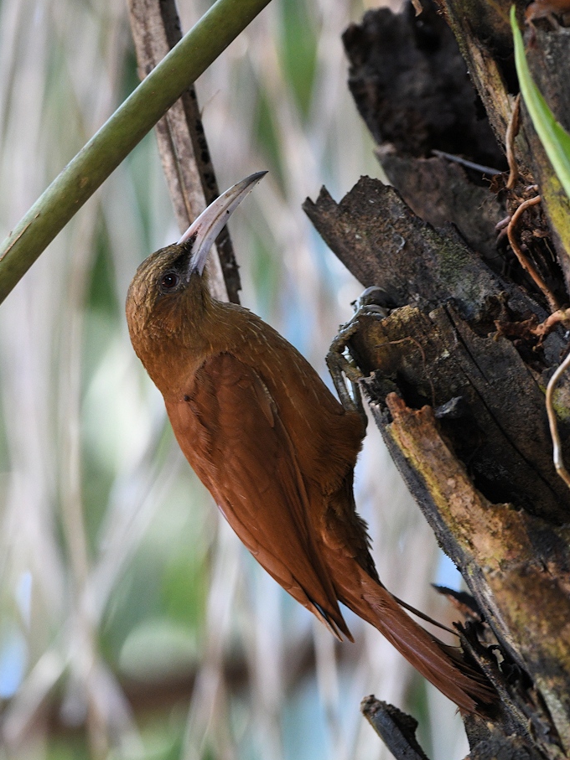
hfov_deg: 1.8
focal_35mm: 814
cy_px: 394
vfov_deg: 2.4
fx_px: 17876
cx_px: 285
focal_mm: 500
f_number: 5
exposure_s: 1/160
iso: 1000
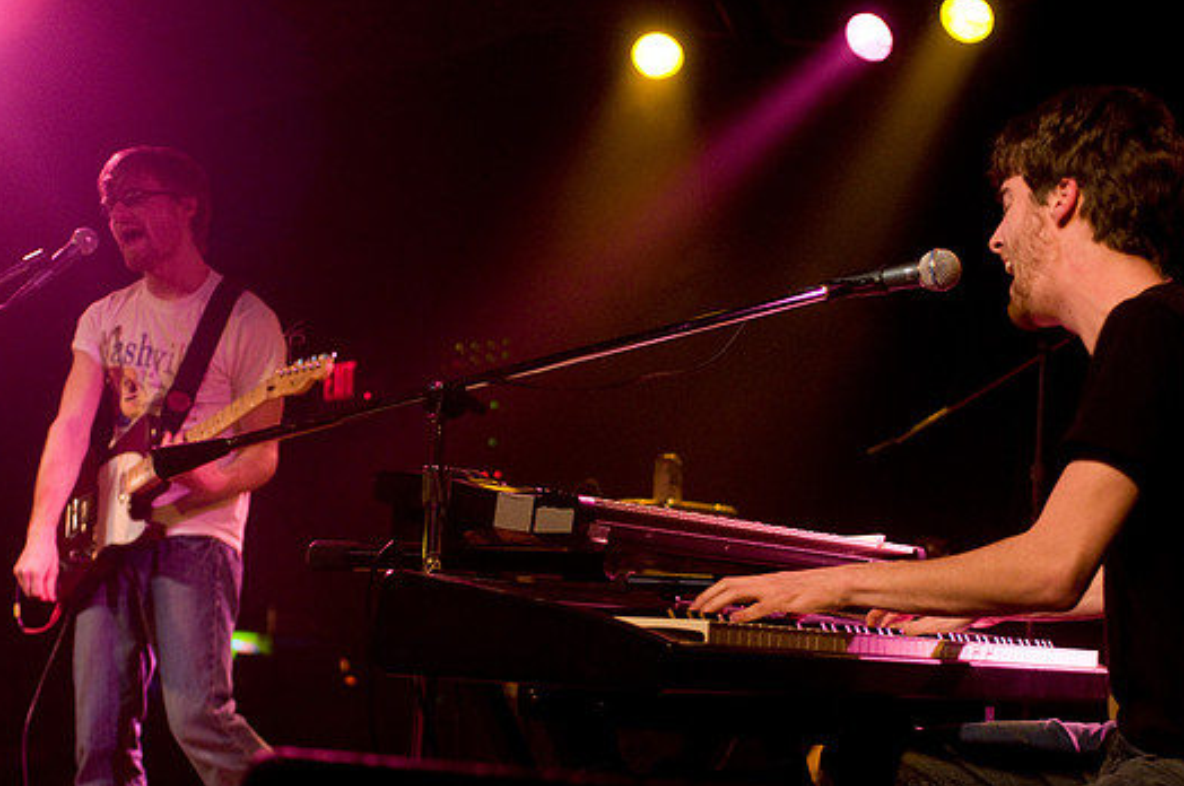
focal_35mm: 73
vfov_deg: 18.6
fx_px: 2398
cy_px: 428
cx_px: 626
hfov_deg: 27.7
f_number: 2.8
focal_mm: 44
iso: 1250
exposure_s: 1/80
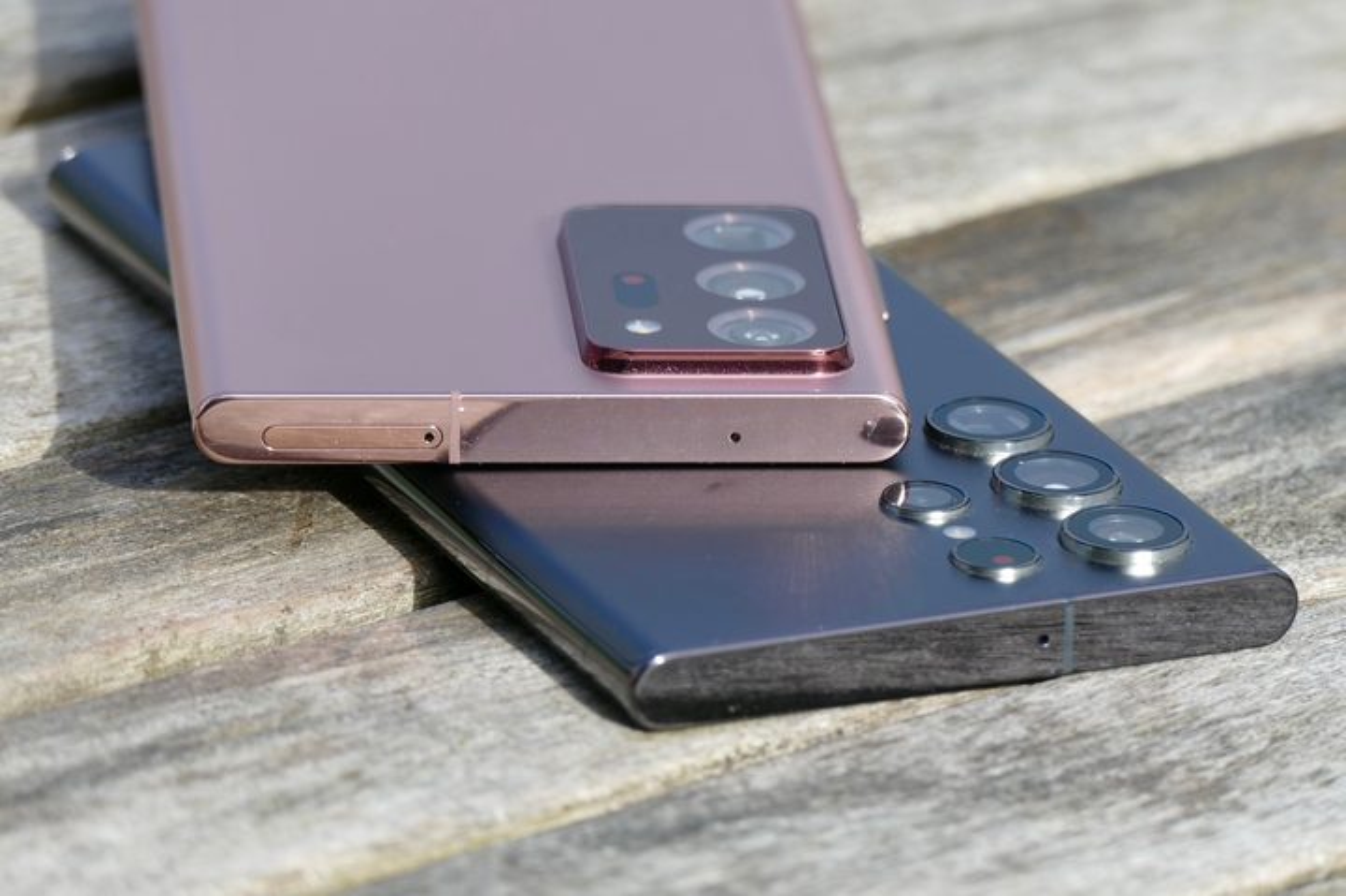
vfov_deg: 3.7
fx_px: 14048
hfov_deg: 5.5
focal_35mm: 376
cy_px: 448
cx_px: 673
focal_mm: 137.03
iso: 125
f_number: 4.5
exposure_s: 1/500
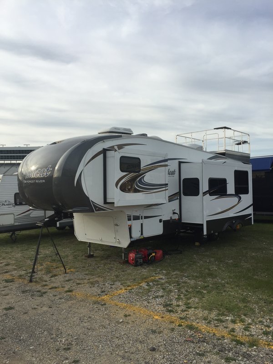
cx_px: 136
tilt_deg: +1.7
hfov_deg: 48.2
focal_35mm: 29
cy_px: 182
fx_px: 305
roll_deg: +1.1
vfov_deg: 61.7
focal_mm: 4.15
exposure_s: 1/1464
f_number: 2.2
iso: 32
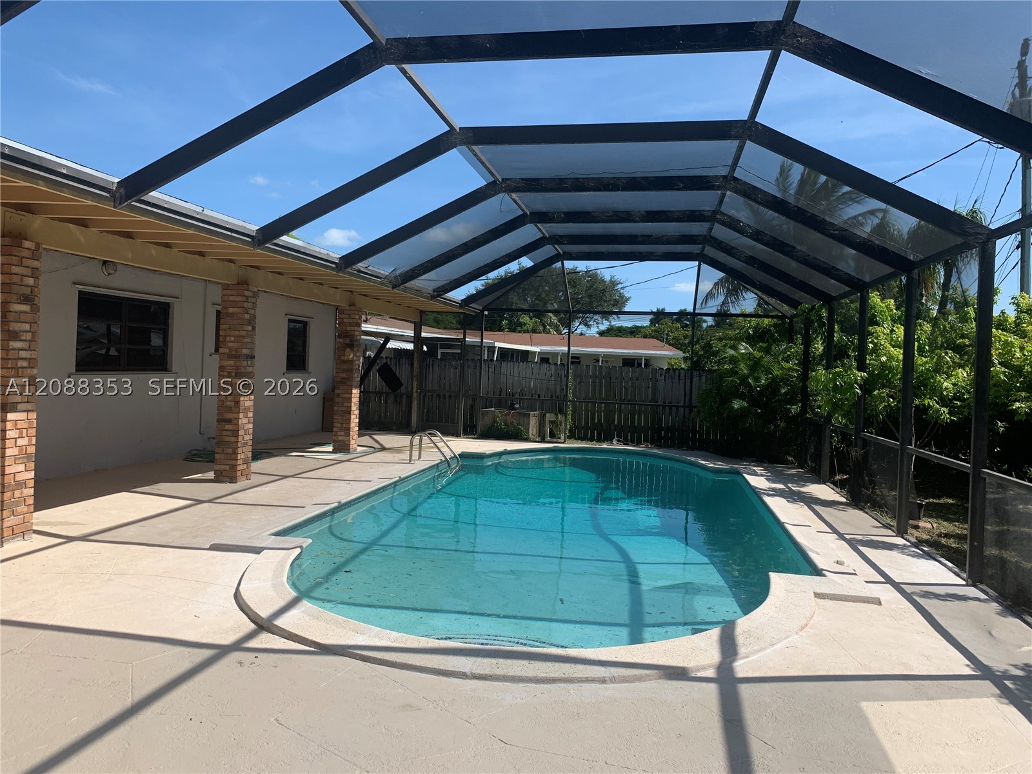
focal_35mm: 26
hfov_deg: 67.3
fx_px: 775
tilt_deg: +1.0
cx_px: 516
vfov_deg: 53.1
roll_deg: -2.5
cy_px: 387
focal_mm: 4.25
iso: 25
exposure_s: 1/2755
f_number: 1.8
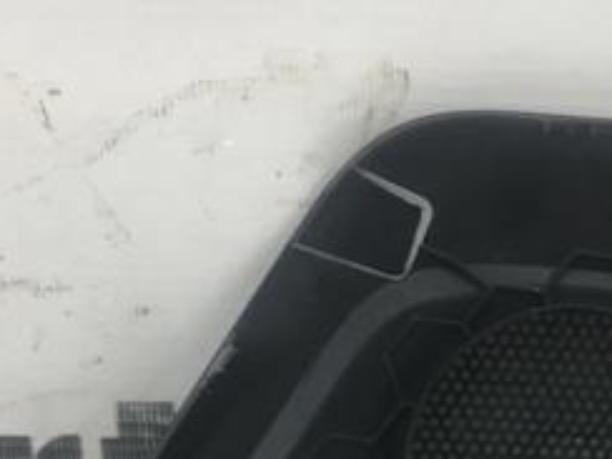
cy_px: 522
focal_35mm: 76
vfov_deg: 18.5
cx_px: 439
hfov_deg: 25.4
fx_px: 1344
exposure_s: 1/33
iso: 32
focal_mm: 4.15
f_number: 2.2
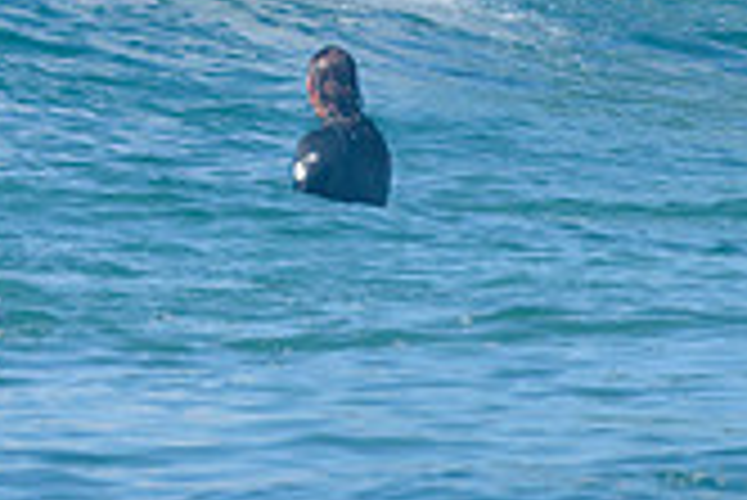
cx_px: -138
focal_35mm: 2140
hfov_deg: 1.0
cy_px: -271
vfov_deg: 0.6
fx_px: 44443
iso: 220
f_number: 5.6
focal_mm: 500
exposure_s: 1/2000
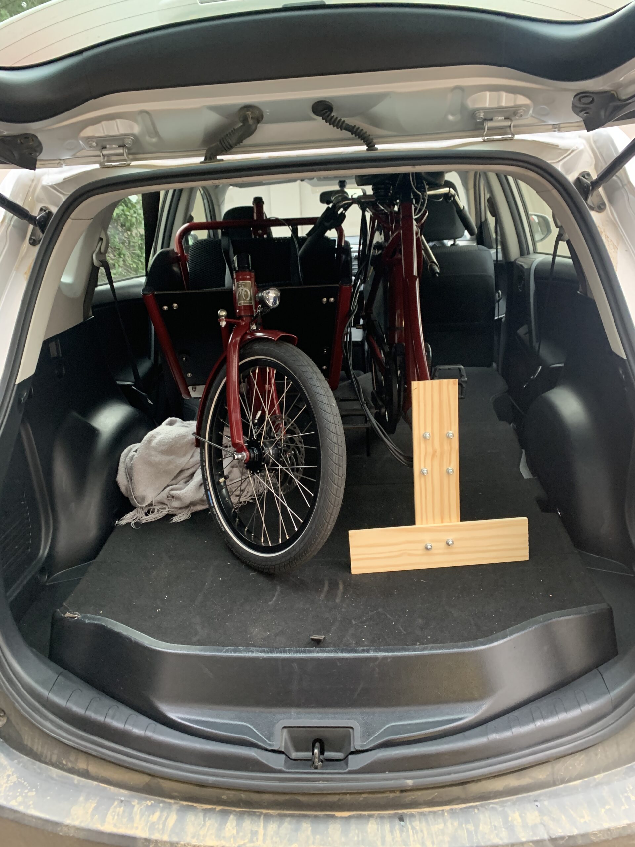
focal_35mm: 26
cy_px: 424
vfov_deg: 67.3
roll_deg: +1.7
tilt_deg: -21.9
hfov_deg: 53.1
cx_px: 318
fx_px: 636
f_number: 1.8
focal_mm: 4.25
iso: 400
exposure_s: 1/40
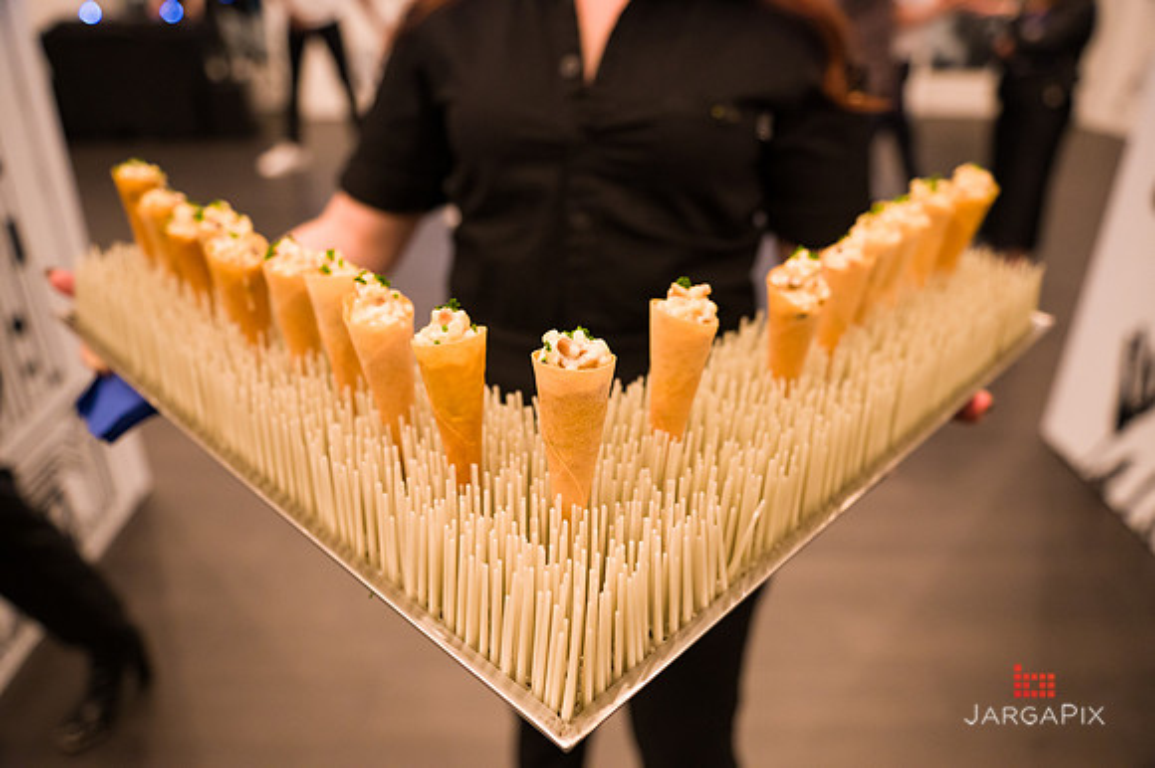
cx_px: 578
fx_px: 866
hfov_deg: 67.4
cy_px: 384
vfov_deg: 47.9
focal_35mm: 27
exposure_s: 1/200
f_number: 3.2
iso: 3200
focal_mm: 27
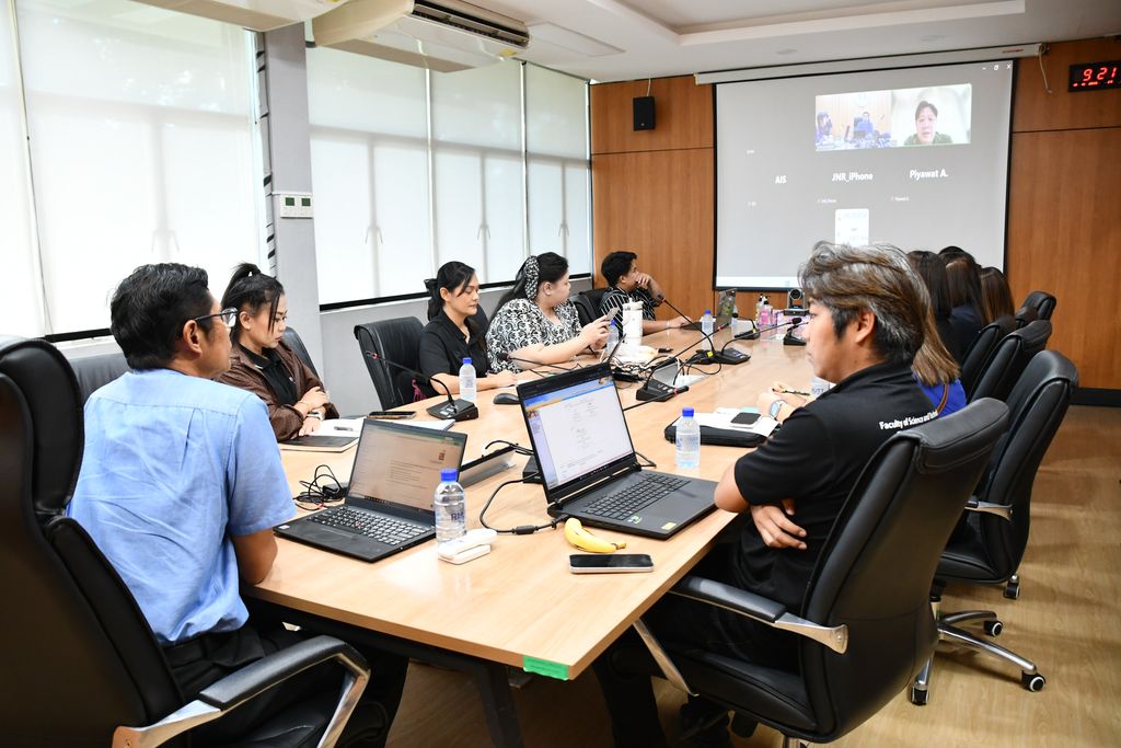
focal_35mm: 27
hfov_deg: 67.4
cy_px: 374
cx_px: 560
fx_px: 841
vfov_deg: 47.9
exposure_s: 1/125
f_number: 3.5
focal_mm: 18
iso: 1600
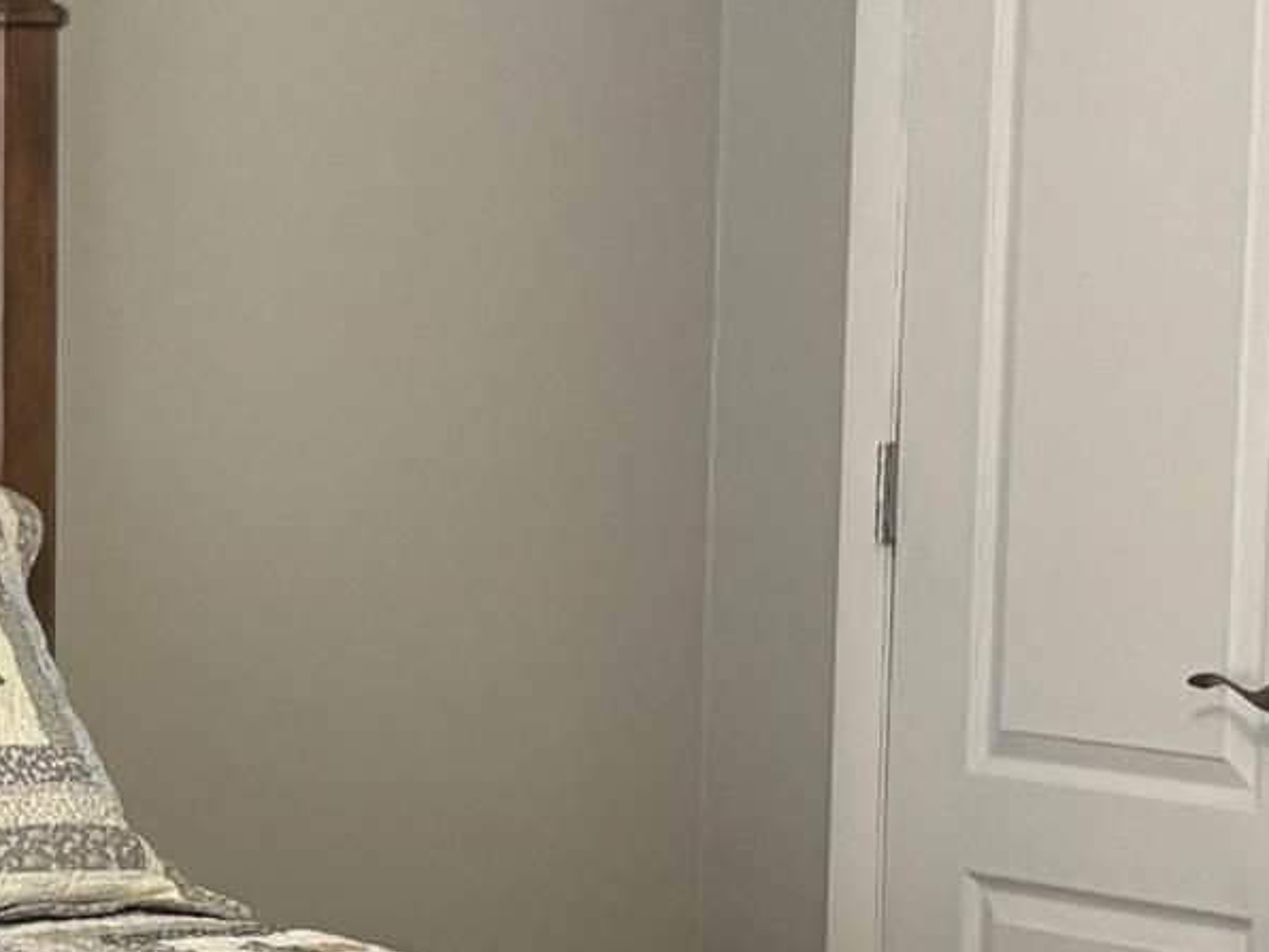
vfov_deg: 11.0
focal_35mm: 134
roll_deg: -0.3
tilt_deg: -9.1
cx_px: 89
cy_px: 986
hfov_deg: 14.5
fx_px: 4912
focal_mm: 5.96
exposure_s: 1/60
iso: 250
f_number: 1.6
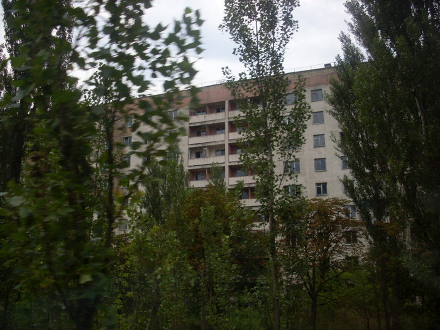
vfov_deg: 37.7
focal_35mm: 38
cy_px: 165
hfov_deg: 49.0
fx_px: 483
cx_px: 220
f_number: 3
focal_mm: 6.3
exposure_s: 1/250
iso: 80
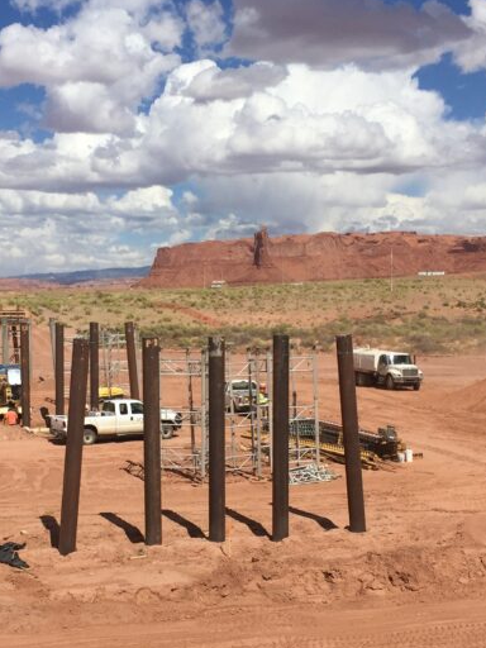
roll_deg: +0.4
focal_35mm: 58
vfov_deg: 33.2
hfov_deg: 25.2
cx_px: 181
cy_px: 359
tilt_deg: -3.8
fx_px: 1086
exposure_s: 1/4950
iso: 32
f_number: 2.2
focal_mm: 4.15
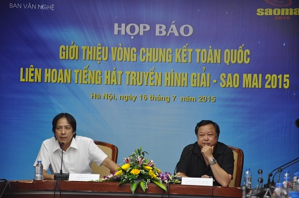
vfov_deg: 8.7
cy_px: 99
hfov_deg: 13.1
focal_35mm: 158
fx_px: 1306
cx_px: 150
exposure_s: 1/80
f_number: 5.6
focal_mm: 105
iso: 640
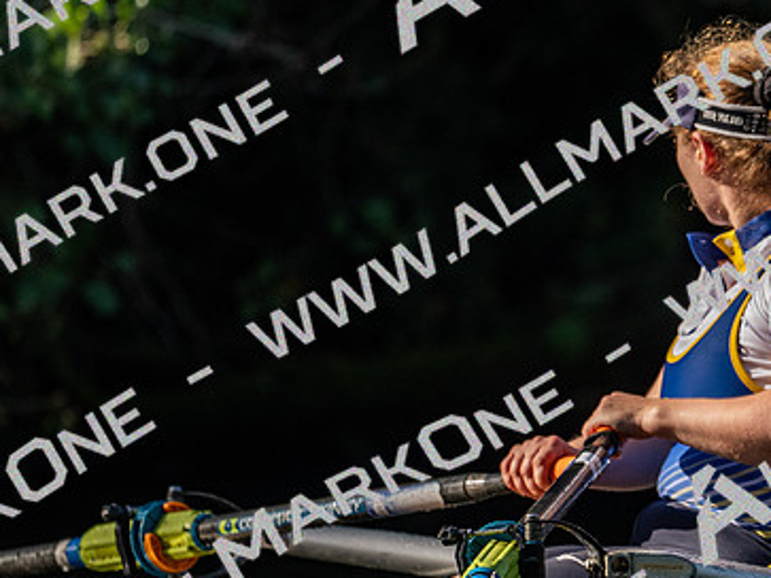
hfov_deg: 2.1
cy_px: 364
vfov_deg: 1.6
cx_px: 510
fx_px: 20551
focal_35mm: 923
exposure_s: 1/2500
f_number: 4.5
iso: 640
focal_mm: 400
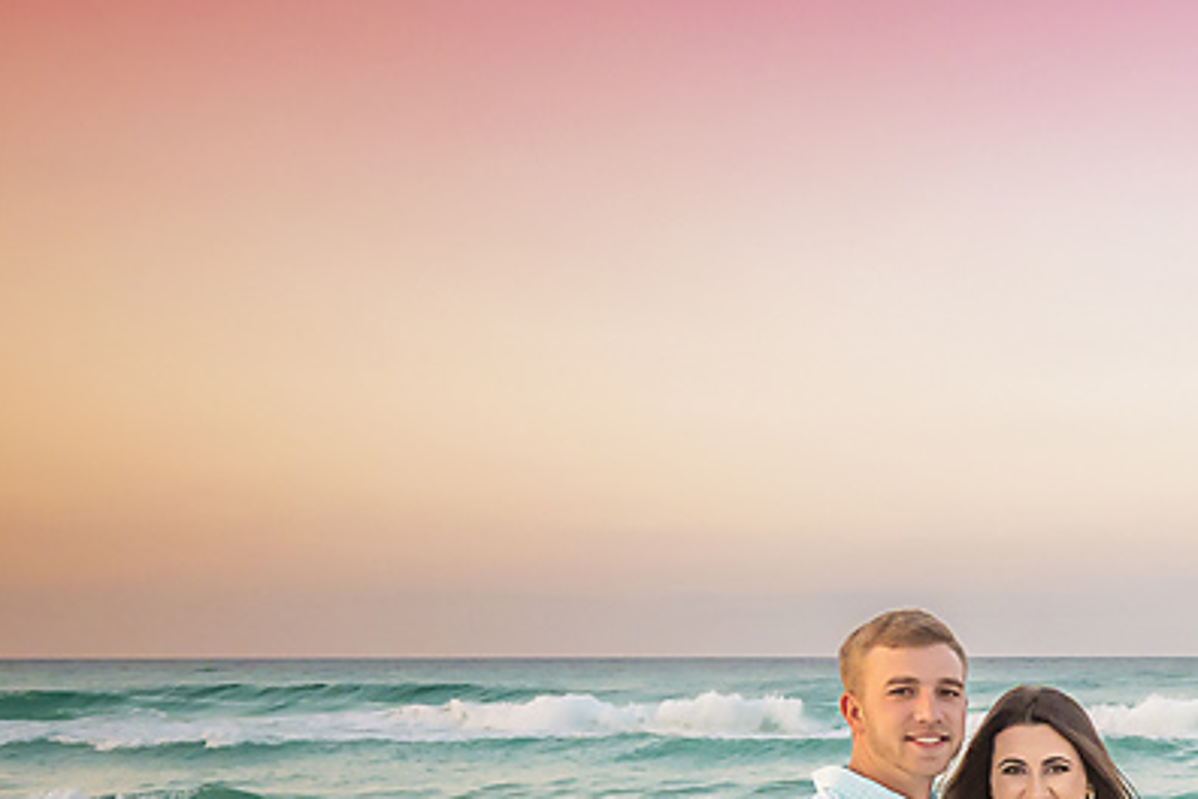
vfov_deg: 23.4
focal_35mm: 53
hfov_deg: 30.3
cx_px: 1525
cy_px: 956
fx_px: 1764
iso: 1000
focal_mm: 14
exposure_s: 1/2000
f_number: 2.8
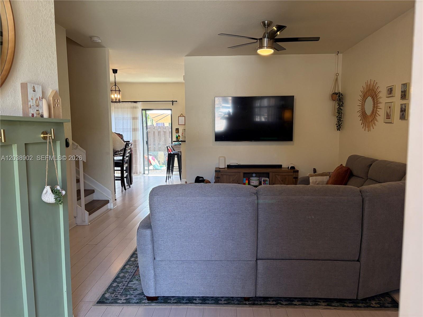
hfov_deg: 67.3
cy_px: 158
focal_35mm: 26
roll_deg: +0.7
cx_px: 212
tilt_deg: -4.6
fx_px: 318
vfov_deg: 53.1
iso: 125
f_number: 1.6
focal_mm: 5.96
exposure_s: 1/129
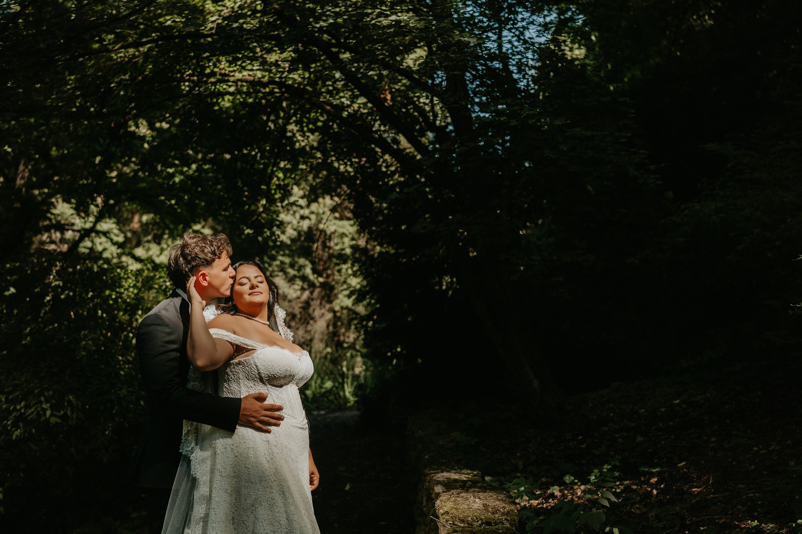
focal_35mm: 35
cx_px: 401
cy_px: 267
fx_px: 780
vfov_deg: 37.9
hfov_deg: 54.4
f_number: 2.2
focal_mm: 35
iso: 320
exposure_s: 1/6400
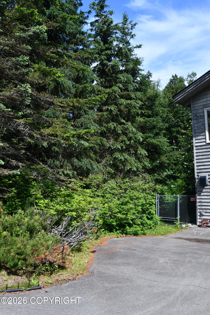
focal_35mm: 36
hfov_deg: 36.9
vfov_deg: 53.1
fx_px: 315
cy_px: 158
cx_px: 105
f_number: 8
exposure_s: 1/250
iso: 100
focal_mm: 18
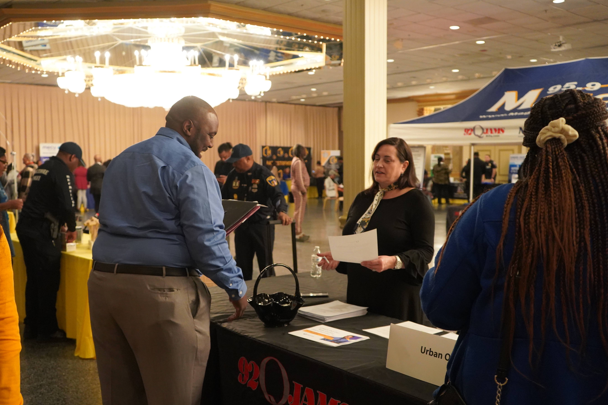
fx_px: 642
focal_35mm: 38
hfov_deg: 50.6
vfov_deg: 35.1
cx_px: 274
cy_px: 207
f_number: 4
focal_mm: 34
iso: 6400
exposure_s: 1/160
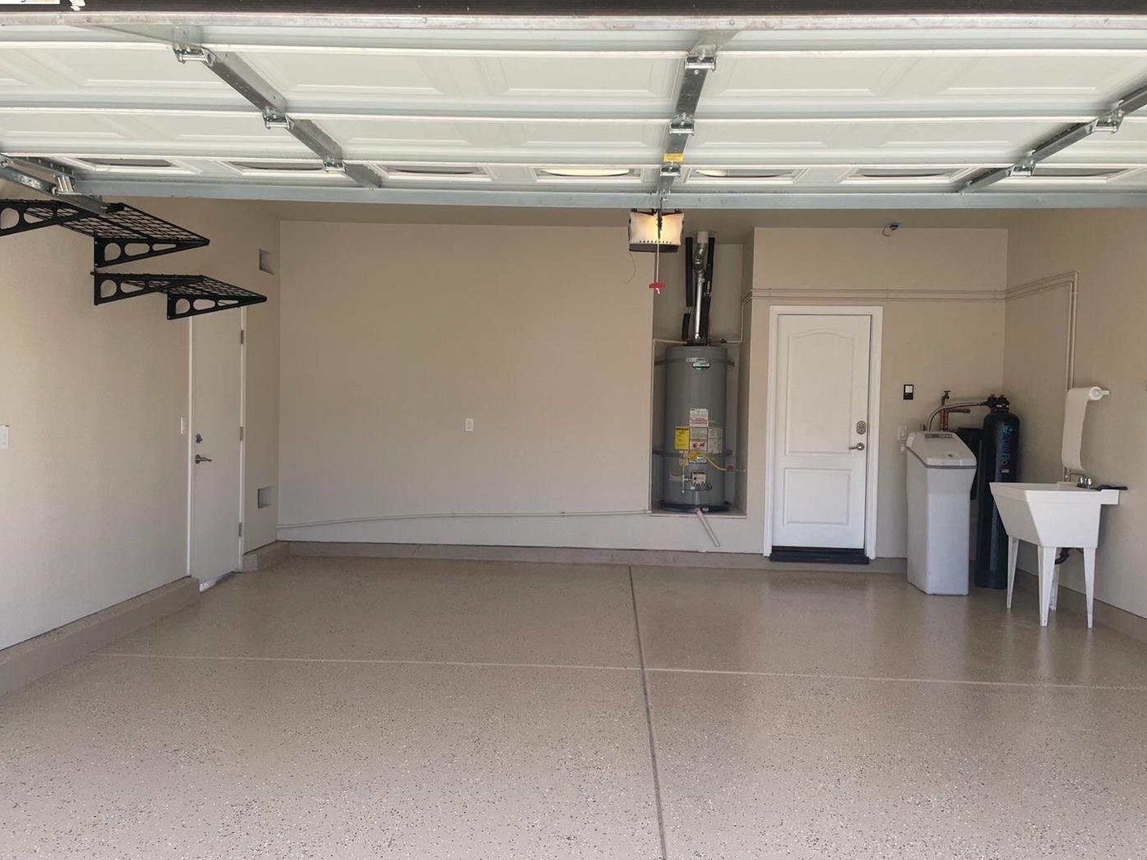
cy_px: 427
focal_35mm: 27
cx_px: 561
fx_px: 895
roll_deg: +0.0
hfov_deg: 65.3
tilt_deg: -1.8
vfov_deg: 51.3
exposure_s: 1/1006
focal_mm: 4.2
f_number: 1.6
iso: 32
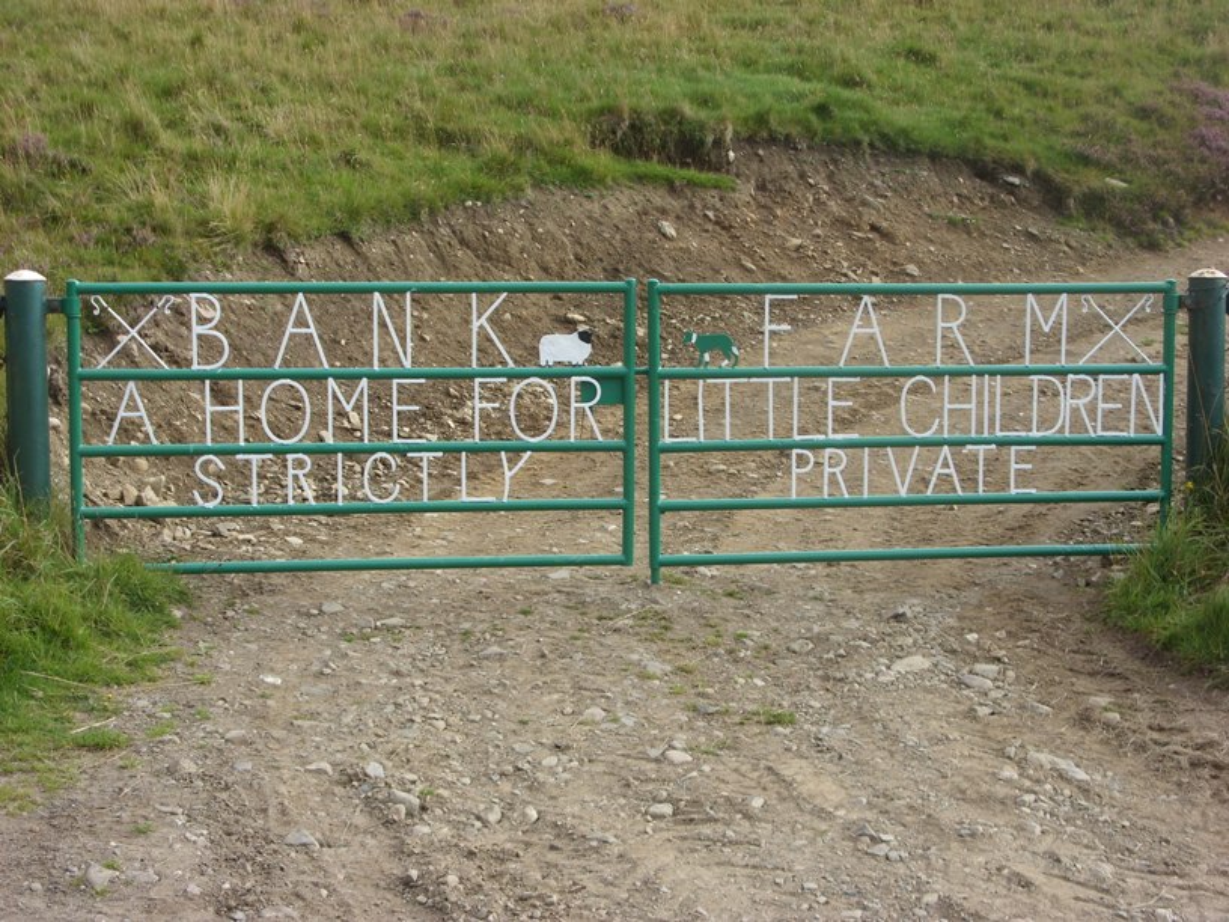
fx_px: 2450
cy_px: 461
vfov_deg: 21.3
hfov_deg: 28.2
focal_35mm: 69
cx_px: 614
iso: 50
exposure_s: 1/384
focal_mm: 11.4
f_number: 3.2
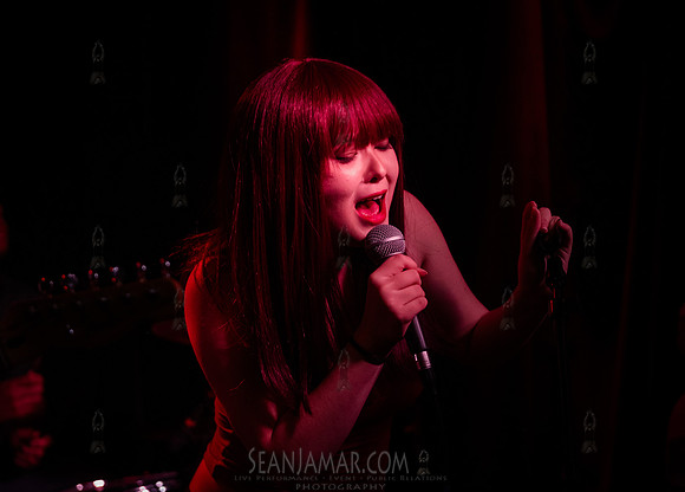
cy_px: 246
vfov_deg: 19.4
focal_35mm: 74
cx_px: 369
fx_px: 1435
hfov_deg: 26.8
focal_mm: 70
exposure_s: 1/320
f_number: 3.5
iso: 8000
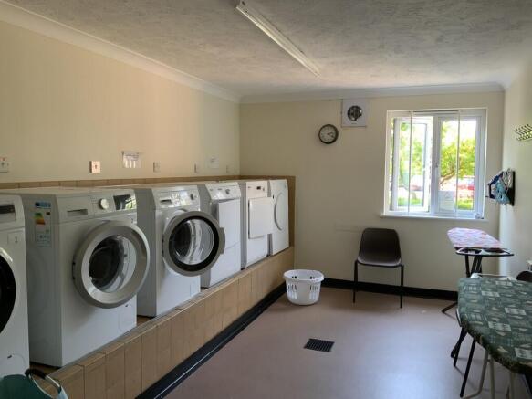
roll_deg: -0.9
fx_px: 446
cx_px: 266
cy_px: 200
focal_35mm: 29
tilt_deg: -4.0
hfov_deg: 61.7
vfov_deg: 48.2
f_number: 1.8
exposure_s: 1/50
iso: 80
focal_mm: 3
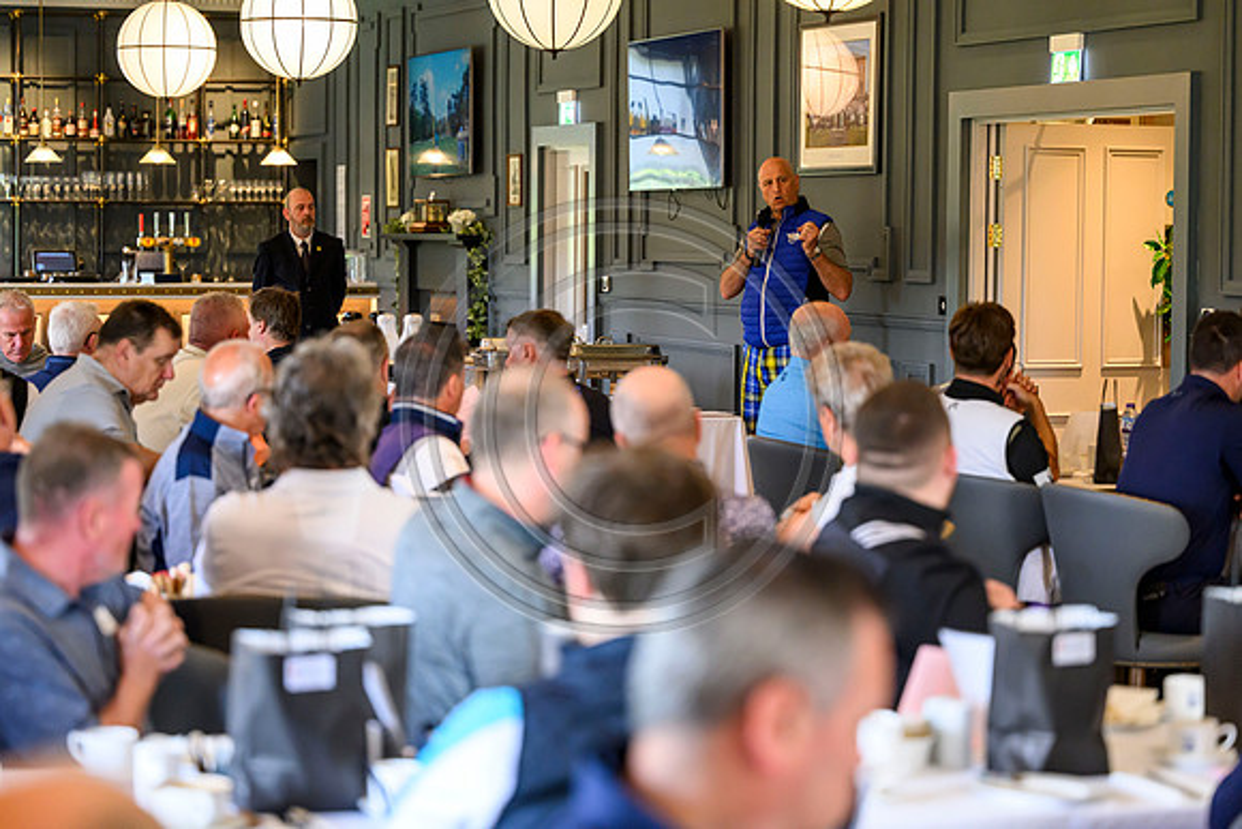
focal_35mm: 94
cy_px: 414
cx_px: 621
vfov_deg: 14.6
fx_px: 3244
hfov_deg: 21.7
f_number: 2.8
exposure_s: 1/500
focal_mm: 94
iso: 4000
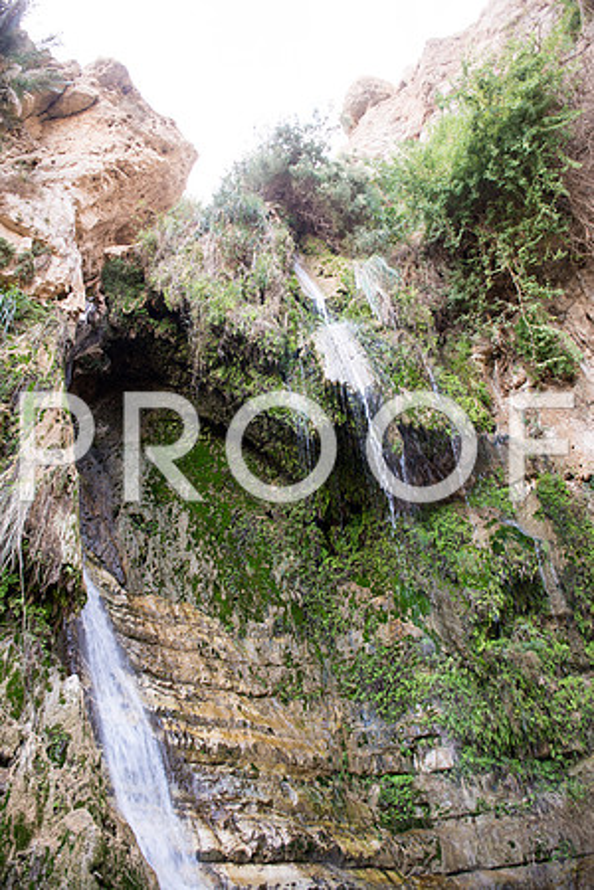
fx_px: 594
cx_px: 297
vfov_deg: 73.7
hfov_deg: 53.1
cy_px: 445
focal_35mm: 24
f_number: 2.8
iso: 200
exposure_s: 1/80
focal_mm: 24
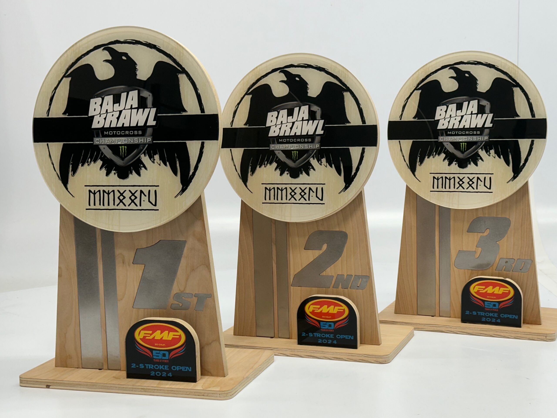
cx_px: 278
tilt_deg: -7.1
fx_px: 772
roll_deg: +1.8
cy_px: 209
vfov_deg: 30.3
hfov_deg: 39.7
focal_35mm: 48
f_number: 1.78
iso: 50
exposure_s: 1/120
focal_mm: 6.86
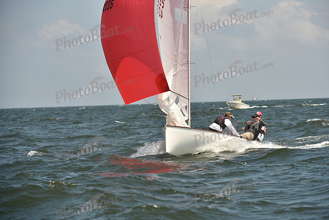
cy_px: 110
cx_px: 164
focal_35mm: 220
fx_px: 2011
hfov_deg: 9.4
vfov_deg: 6.2
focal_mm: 220
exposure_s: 1/1250
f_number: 7.1
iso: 250
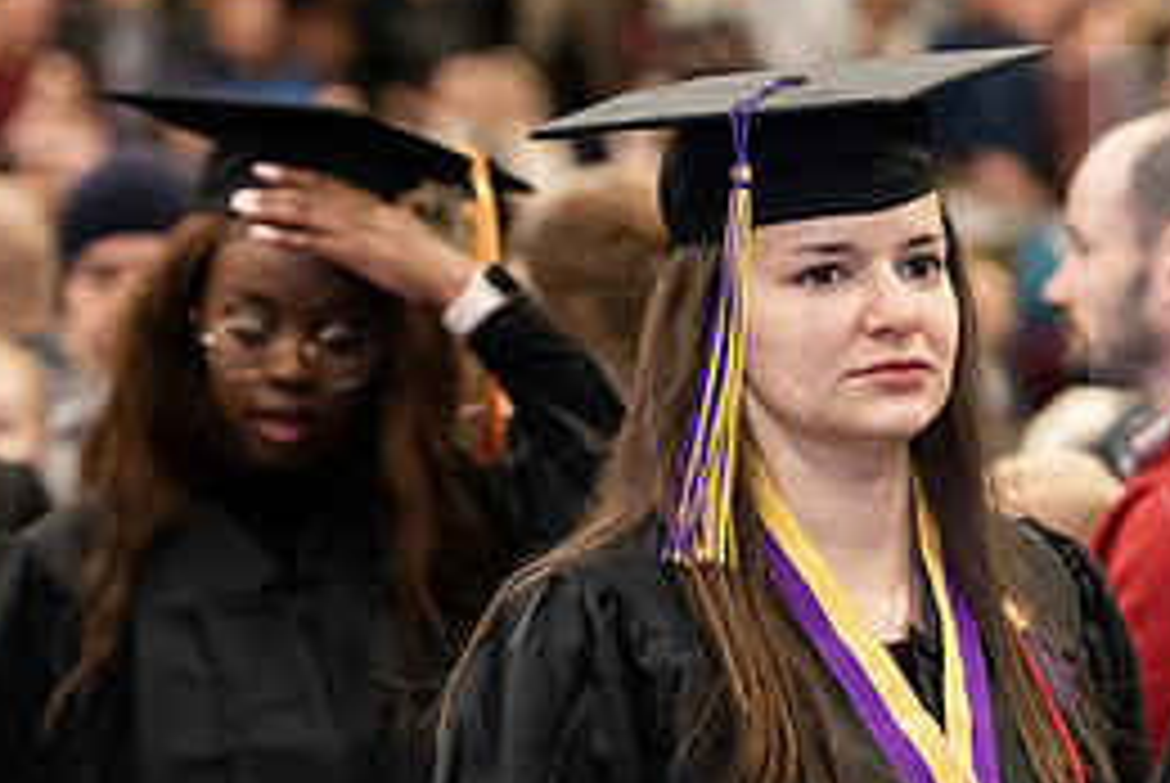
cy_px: 592
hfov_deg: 9.2
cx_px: 954
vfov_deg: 6.2
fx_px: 7256
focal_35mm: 223
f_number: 3.2
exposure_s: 1/200
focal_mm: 100
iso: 2000
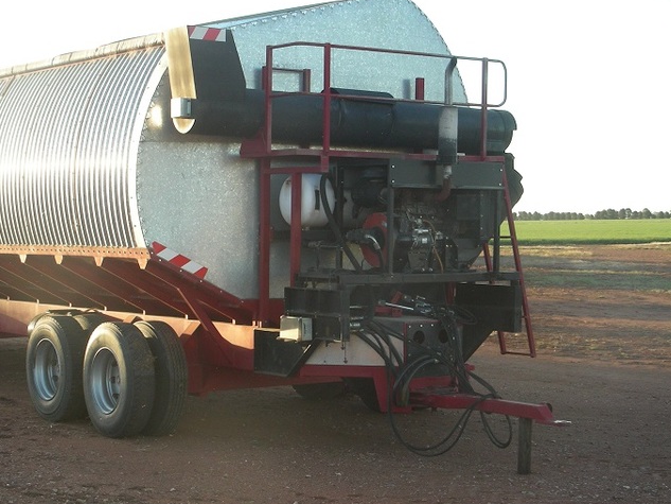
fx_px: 1415
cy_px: 256
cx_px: 333
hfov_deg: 26.7
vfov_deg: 20.2
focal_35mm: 73
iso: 50
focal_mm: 11.7
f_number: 4
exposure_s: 1/104
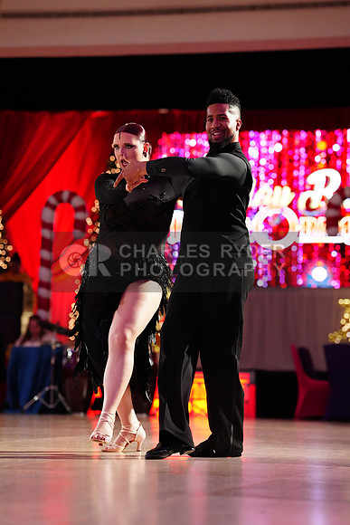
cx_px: 175
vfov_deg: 16.9
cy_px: 262
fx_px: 1763
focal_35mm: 121
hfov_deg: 11.3
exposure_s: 1/500
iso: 5000
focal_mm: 121
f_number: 3.2
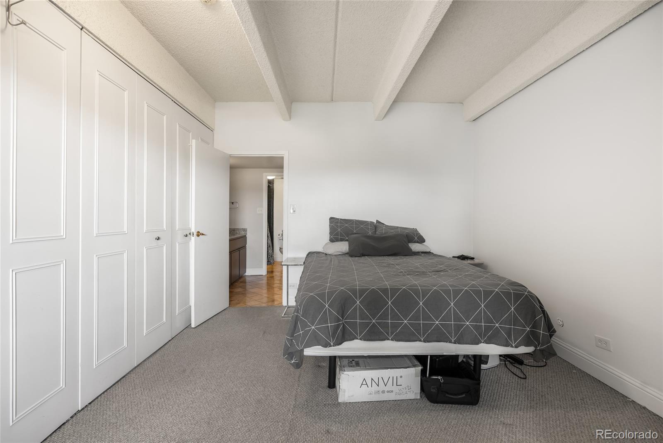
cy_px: 222
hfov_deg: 96.7
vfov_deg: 73.8
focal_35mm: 16
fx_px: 295
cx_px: 332
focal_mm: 16
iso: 200
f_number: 8
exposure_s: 1/1.25
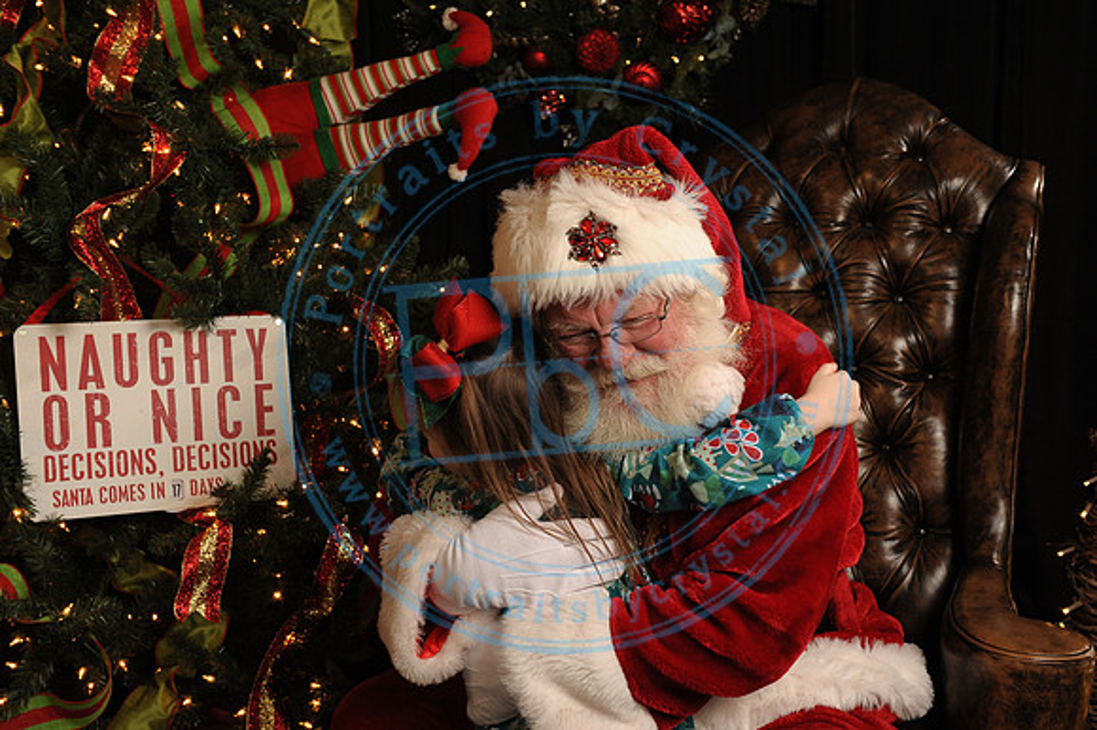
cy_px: 365
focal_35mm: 48
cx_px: 548
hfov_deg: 41.1
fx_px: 1462
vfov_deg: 28.0
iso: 1000
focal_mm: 48
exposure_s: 1/125
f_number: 5.6
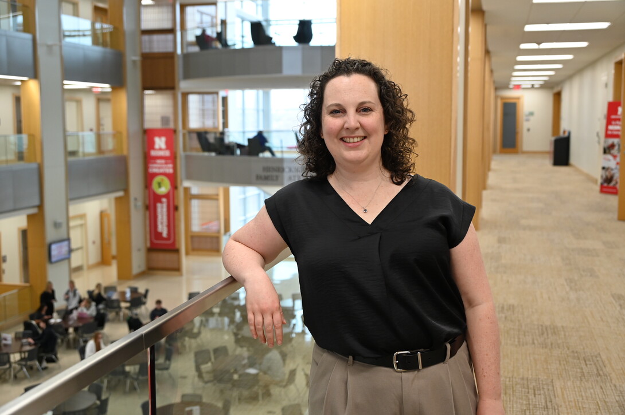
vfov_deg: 30.5
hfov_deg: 44.5
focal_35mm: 44
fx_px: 763
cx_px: 312
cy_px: 208
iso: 1400
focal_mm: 44
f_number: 5.3
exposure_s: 1/125
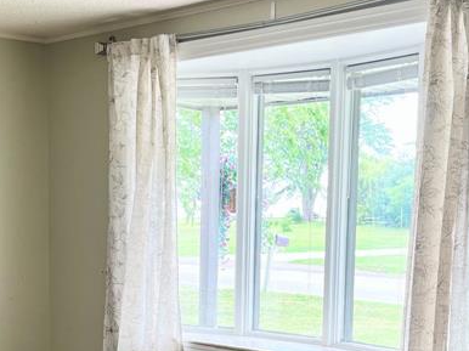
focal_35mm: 69
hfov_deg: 28.0
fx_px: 934
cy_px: 324
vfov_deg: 20.8
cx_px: 152
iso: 64
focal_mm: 5.1
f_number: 1.6
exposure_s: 1/120
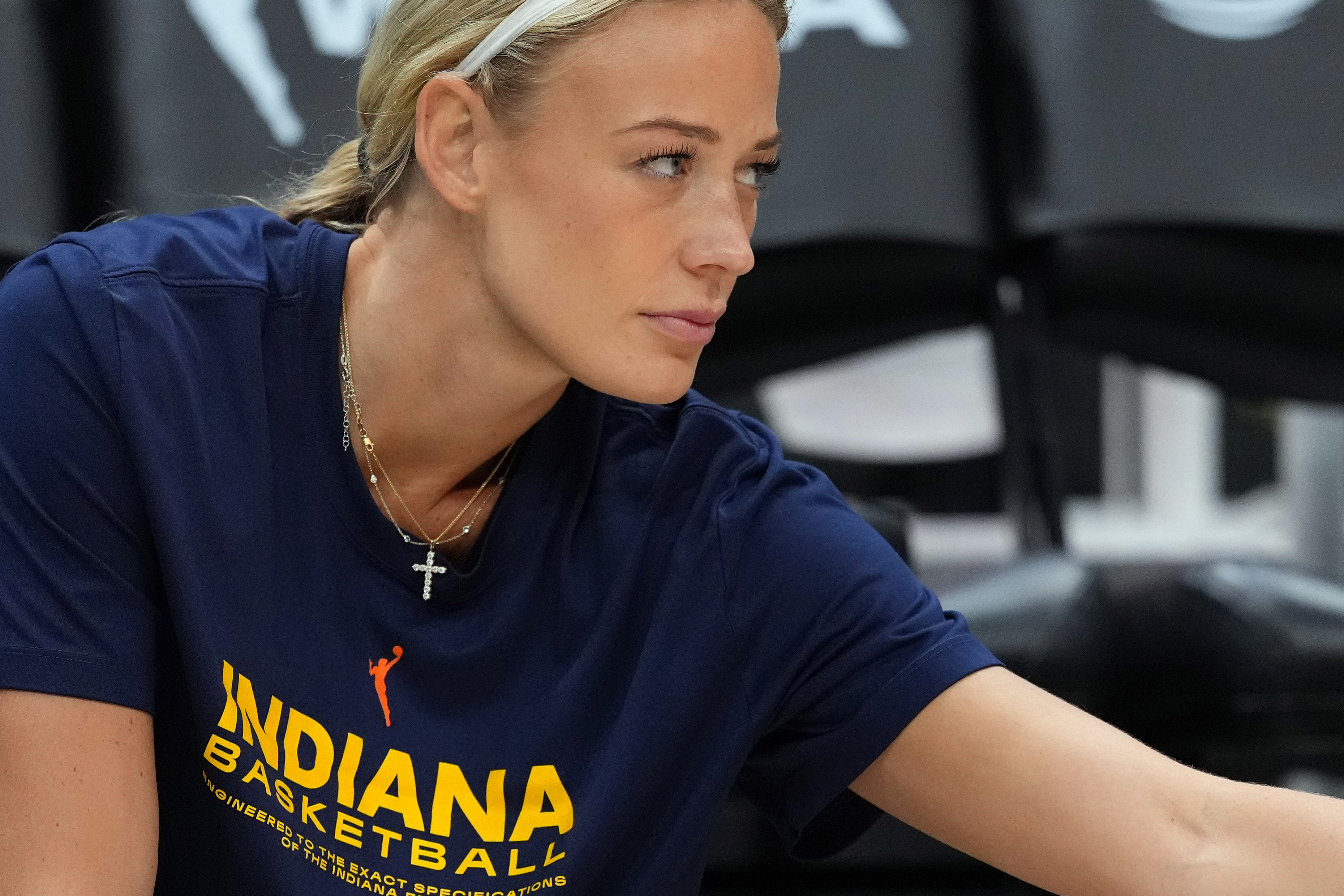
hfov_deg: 3.0
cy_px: 745
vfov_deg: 2.0
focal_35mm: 697
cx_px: 721
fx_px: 26018
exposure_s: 1/2000
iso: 3200
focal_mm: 300
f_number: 2.8
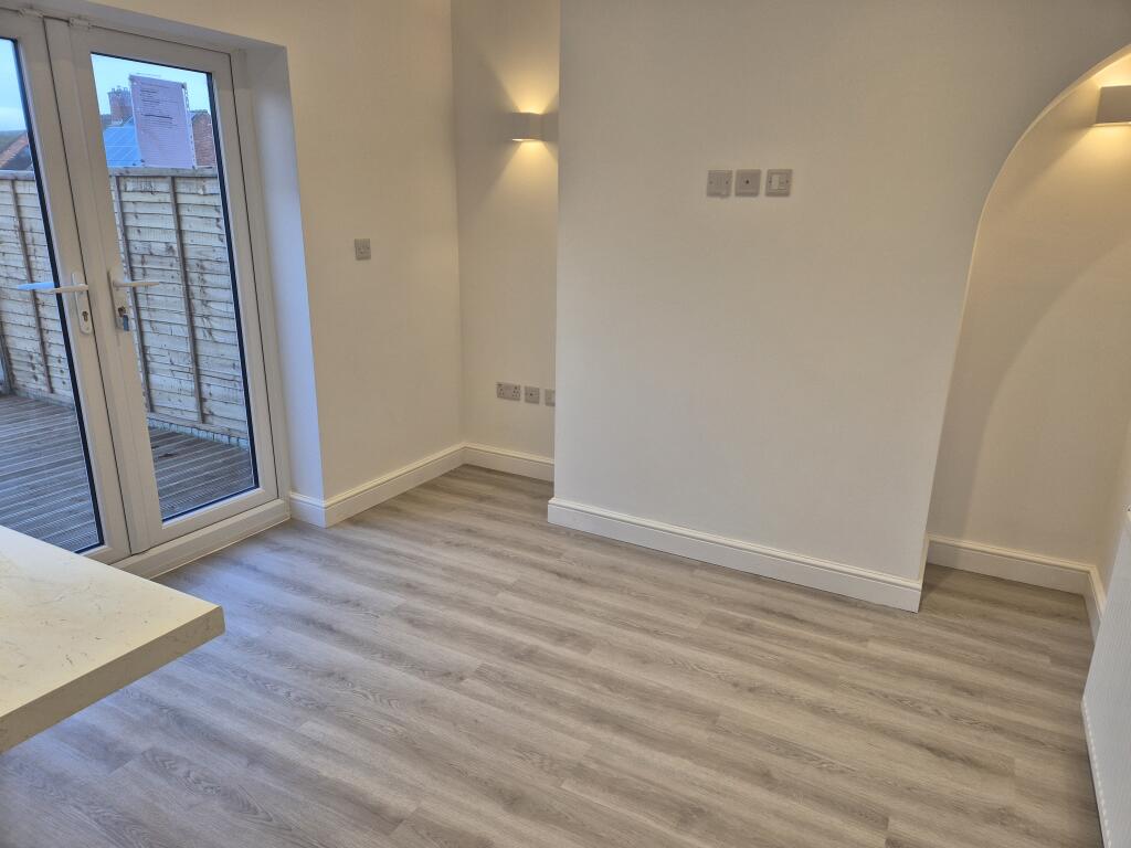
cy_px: 424
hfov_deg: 73.9
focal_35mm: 23
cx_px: 566
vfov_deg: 58.9
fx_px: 751
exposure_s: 1/100
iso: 80
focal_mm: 5.4
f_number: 1.8
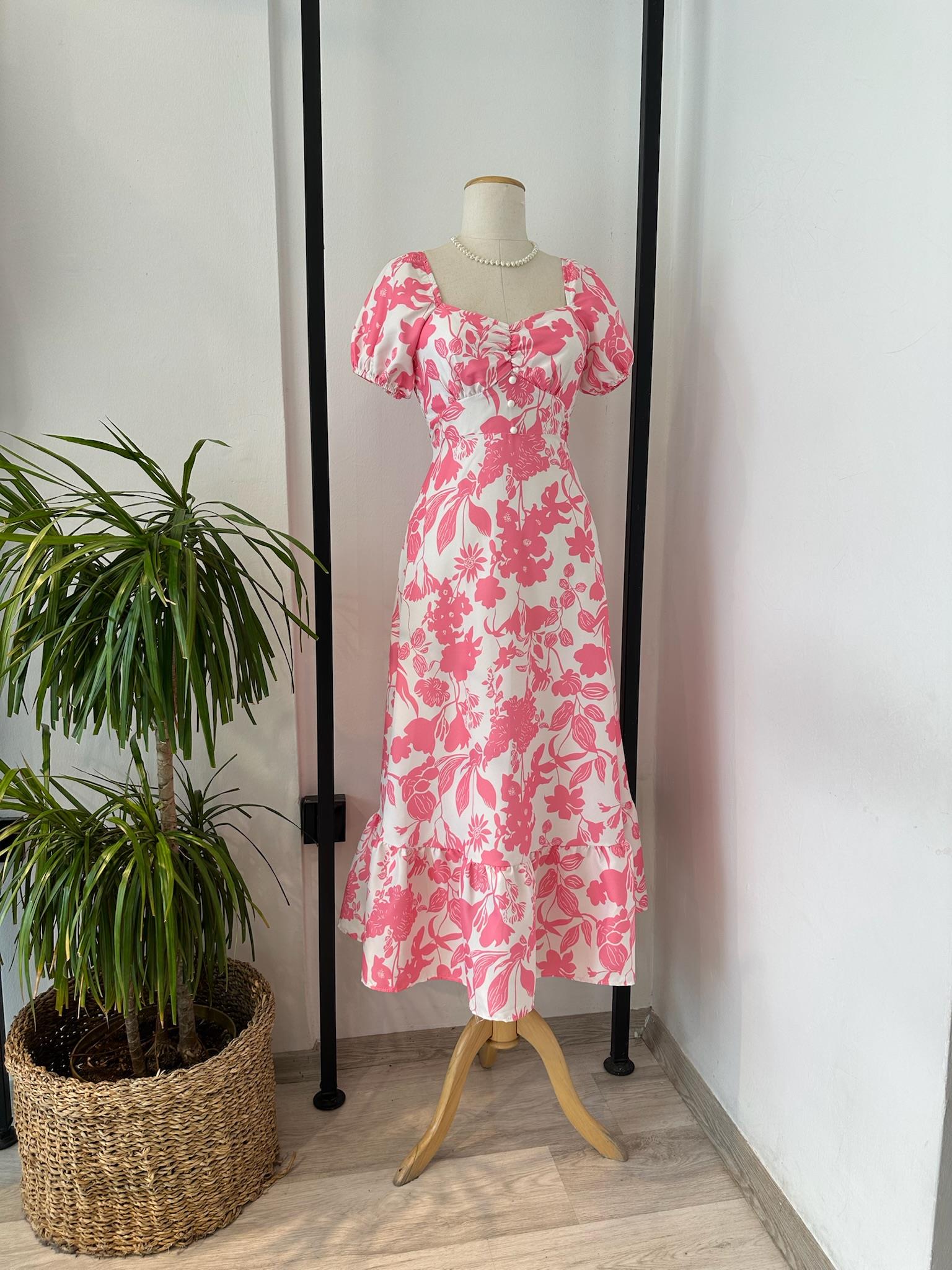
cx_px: 476
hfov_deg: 56.8
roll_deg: -0.6
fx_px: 880
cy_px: 635
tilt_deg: -7.8
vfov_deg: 71.6
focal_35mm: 24
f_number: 1.78
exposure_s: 1/165
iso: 64
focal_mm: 6.86
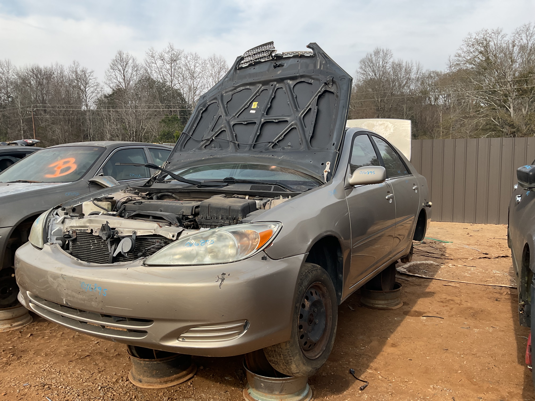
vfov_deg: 48.2
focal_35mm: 29
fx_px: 448
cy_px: 200
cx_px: 268
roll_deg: +1.7
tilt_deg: -7.3
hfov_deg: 61.7
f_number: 1.8
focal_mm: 3
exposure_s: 1/1377
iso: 16
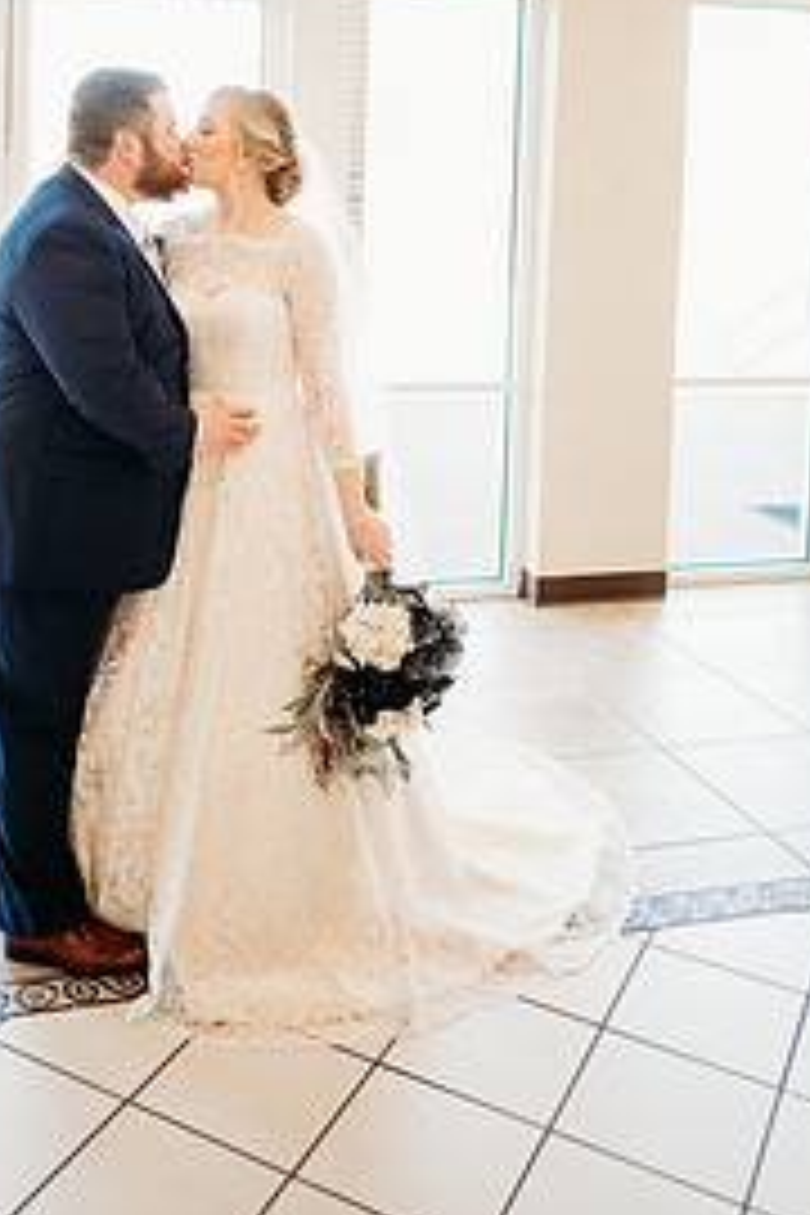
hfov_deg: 33.1
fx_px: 1350
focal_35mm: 40
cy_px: 234
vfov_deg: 45.8
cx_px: 256
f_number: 1.8
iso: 400
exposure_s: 1/160
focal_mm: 24
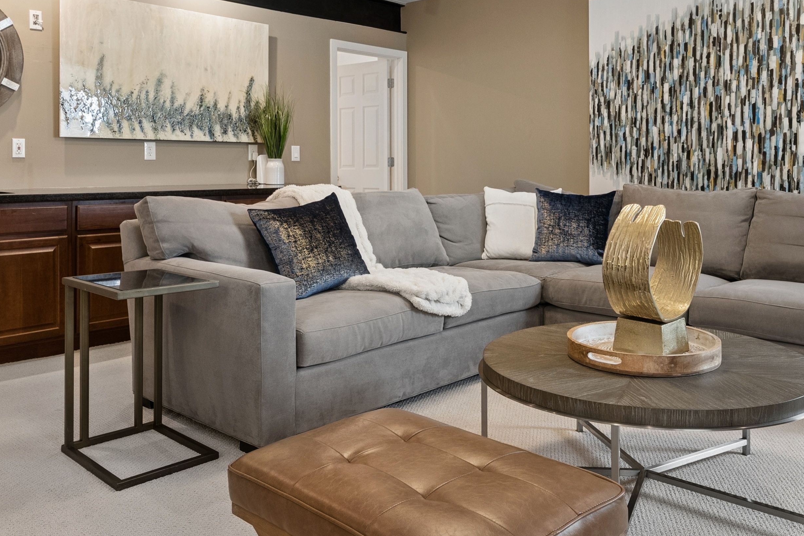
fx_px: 737
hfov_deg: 57.1
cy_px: 169
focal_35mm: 33
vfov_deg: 39.4
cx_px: 444
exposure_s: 1/20
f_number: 8
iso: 800
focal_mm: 19
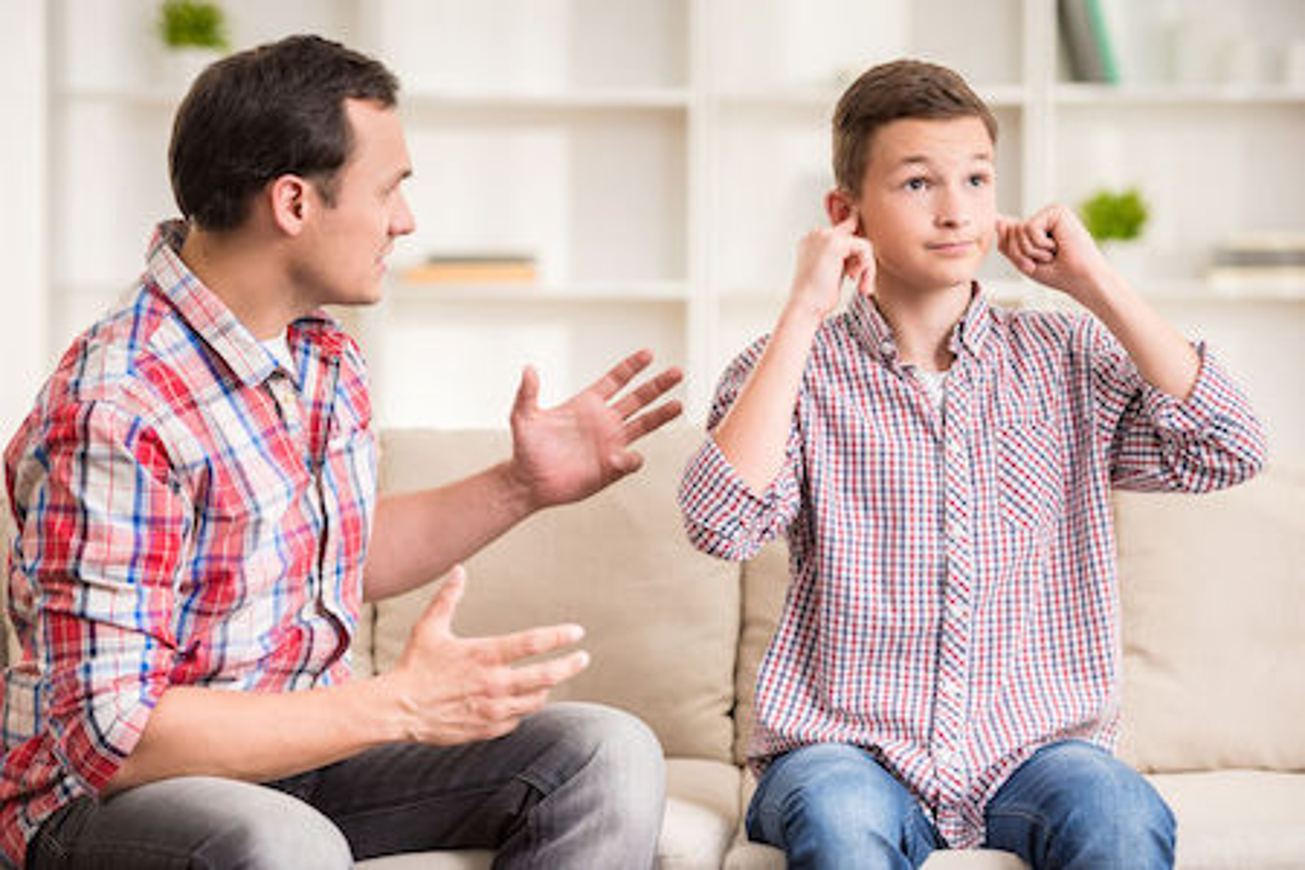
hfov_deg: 18.3
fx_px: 4060
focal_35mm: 112
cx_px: 652
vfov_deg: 12.2
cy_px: 435
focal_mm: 112
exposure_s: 1/400
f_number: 2.8
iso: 320
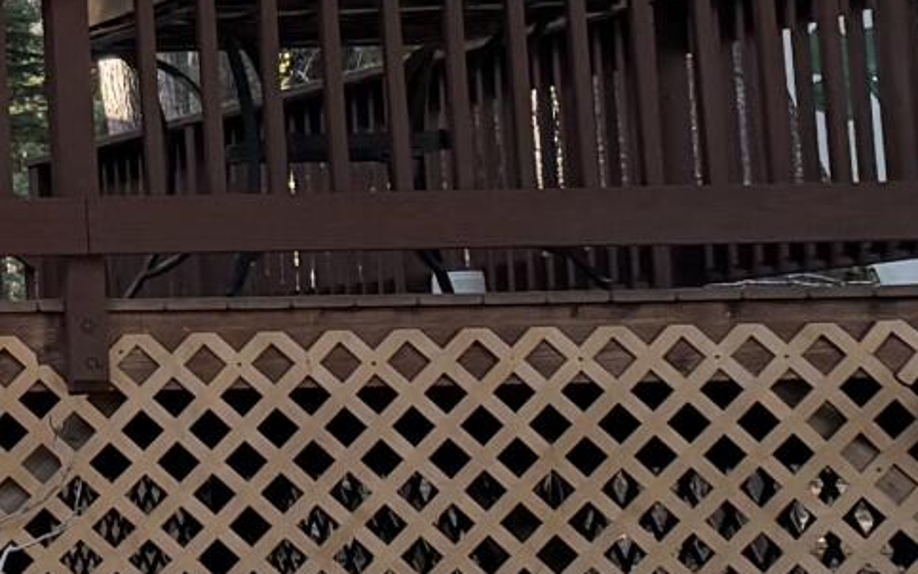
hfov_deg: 10.3
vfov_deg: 8.3
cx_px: -1682
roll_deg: +1.7
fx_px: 3953
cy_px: -13
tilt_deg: +6.6
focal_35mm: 158
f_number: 1.78
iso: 160
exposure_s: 1/206
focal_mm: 6.76
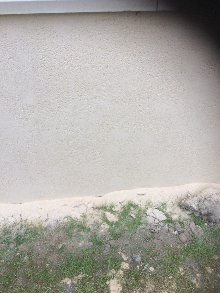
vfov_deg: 61.7
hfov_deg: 48.2
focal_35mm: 29
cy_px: 146
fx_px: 246
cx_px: 110
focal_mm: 4.15
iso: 32
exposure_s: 1/100
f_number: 2.2
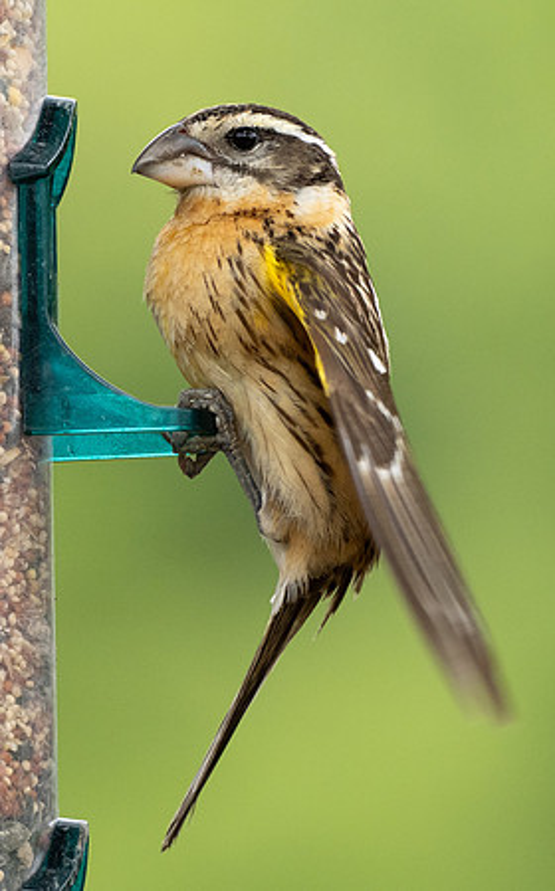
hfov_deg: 1.1
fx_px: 28685
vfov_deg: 1.8
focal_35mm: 1182
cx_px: -209
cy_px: 447
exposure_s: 1/800
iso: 500
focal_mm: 300
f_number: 4
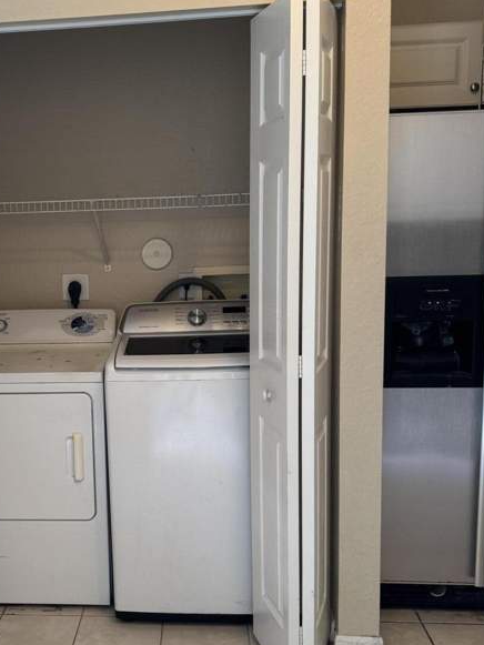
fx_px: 820
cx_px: 90
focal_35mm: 44
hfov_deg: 31.9
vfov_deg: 42.9
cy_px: 341
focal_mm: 6.76
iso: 160
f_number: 1.78
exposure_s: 1/60
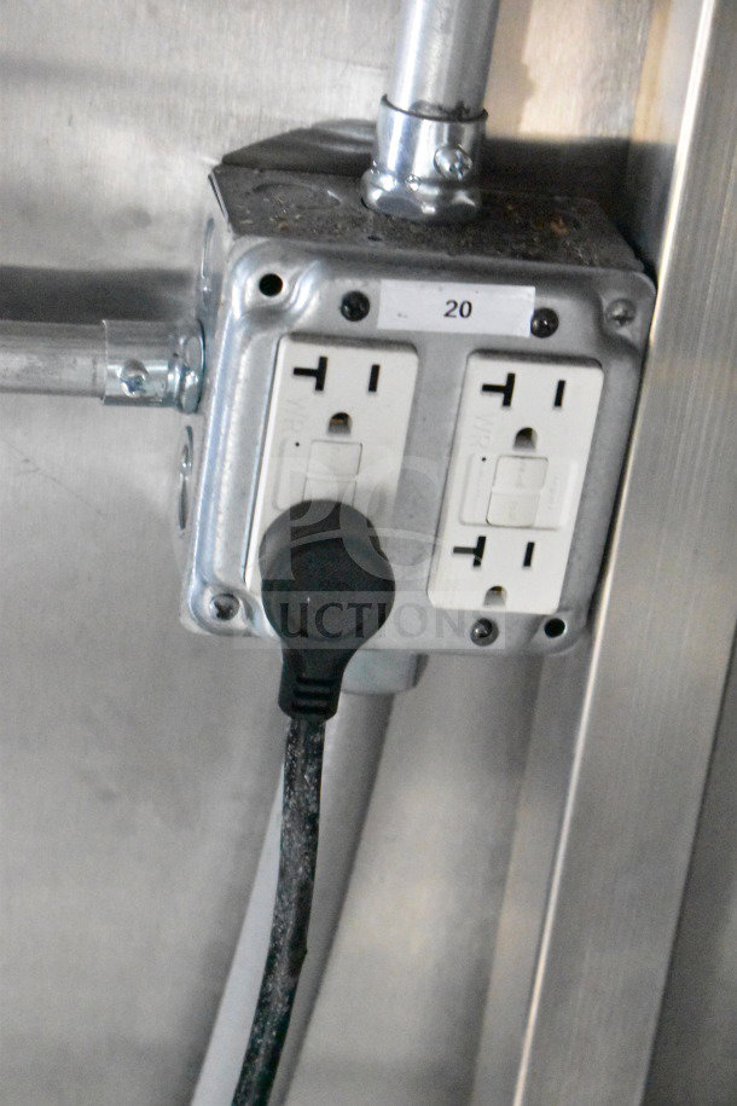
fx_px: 2533
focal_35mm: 82
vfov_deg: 24.6
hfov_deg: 16.6
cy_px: 553
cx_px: 368
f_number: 5.6
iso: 25600
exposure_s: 1/25
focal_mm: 55
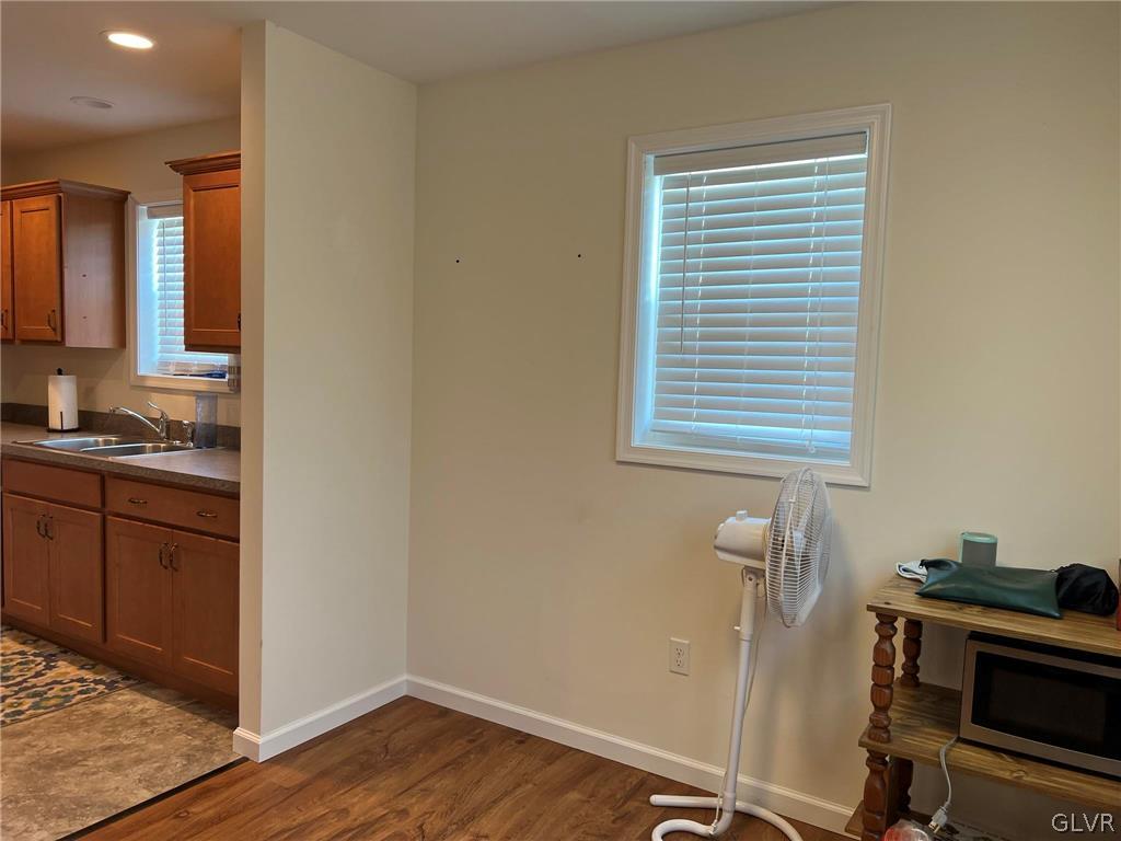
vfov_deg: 53.1
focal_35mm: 26
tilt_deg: -4.4
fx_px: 842
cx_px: 560
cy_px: 420
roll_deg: -1.7
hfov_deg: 67.3
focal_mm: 5.7
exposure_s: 1/120
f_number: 1.5
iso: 80
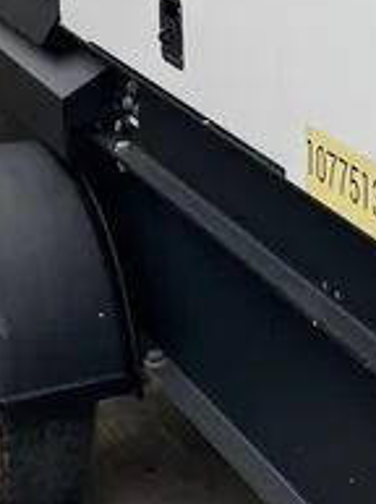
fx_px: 1439
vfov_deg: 19.7
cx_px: 546
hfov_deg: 14.0
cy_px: 127
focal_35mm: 99
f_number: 1.6
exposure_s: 1/314
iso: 40
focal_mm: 4.2
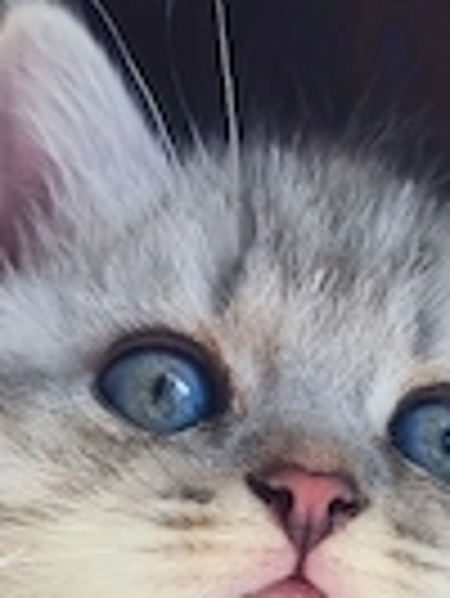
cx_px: 356
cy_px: 652
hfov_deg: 14.0
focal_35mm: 105
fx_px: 1817
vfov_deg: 18.1
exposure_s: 1/400
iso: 50
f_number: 1.65
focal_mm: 6.14
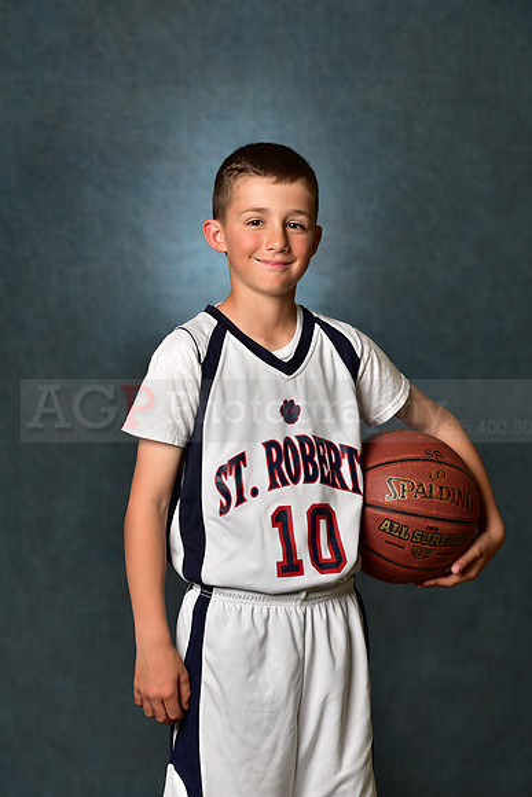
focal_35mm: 116
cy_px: 398
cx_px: 266
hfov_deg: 11.8
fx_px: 2570
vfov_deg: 17.6
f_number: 4.5
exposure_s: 1/160
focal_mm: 116
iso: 250
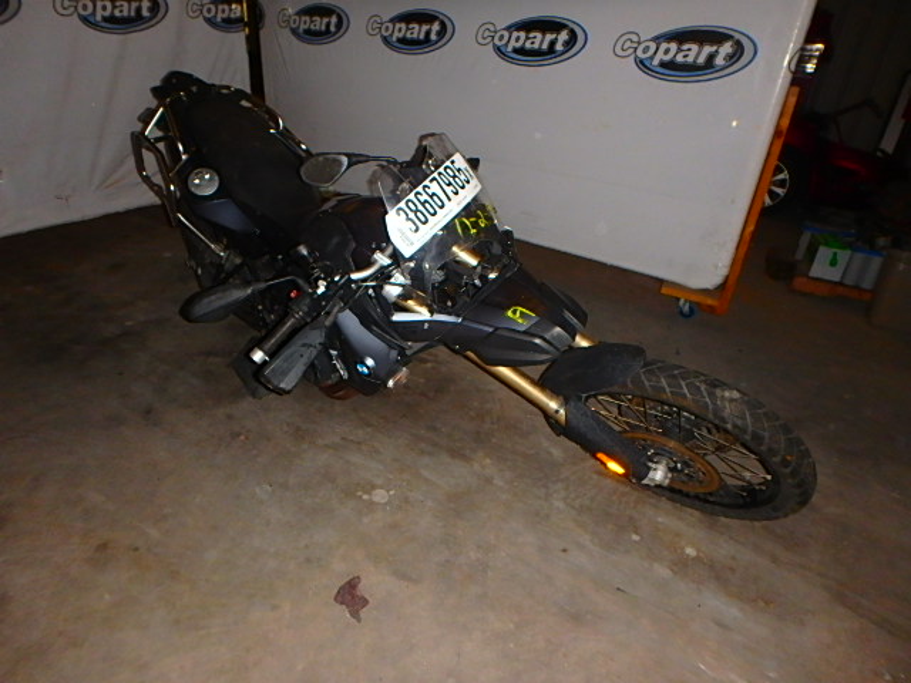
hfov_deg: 79.0
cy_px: 342
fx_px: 553
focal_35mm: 21
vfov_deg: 63.4
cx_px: 456
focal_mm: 3.7
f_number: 3.5
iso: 400
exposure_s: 1/30
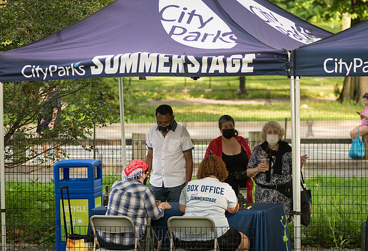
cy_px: 146
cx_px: 231
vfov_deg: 7.6
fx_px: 1903
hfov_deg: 11.0
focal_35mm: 185
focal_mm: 135
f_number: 4
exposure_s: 1/400
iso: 500
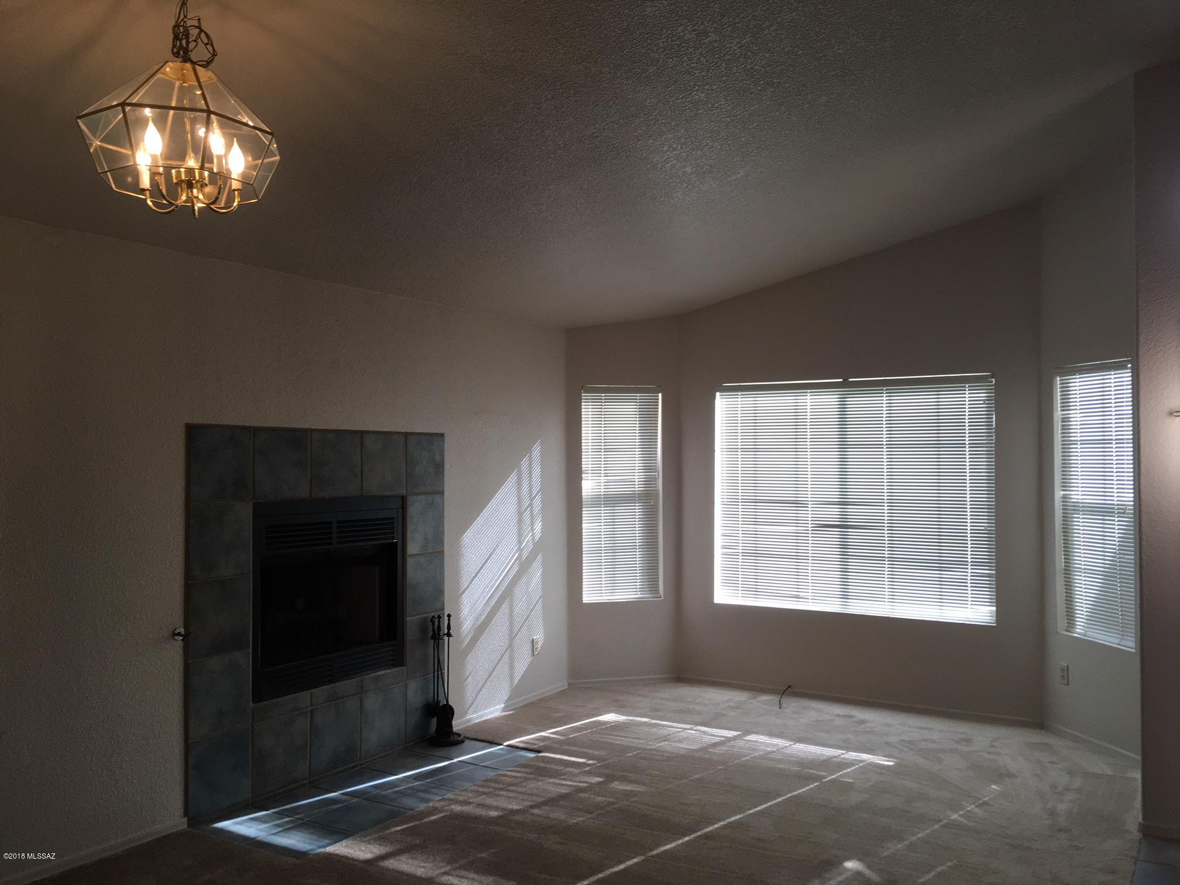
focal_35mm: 29
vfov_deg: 48.2
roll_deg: +1.0
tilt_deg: -0.8
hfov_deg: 61.7
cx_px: 590
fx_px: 989
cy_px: 442
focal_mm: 4.15
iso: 40
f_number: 2.2
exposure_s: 1/120
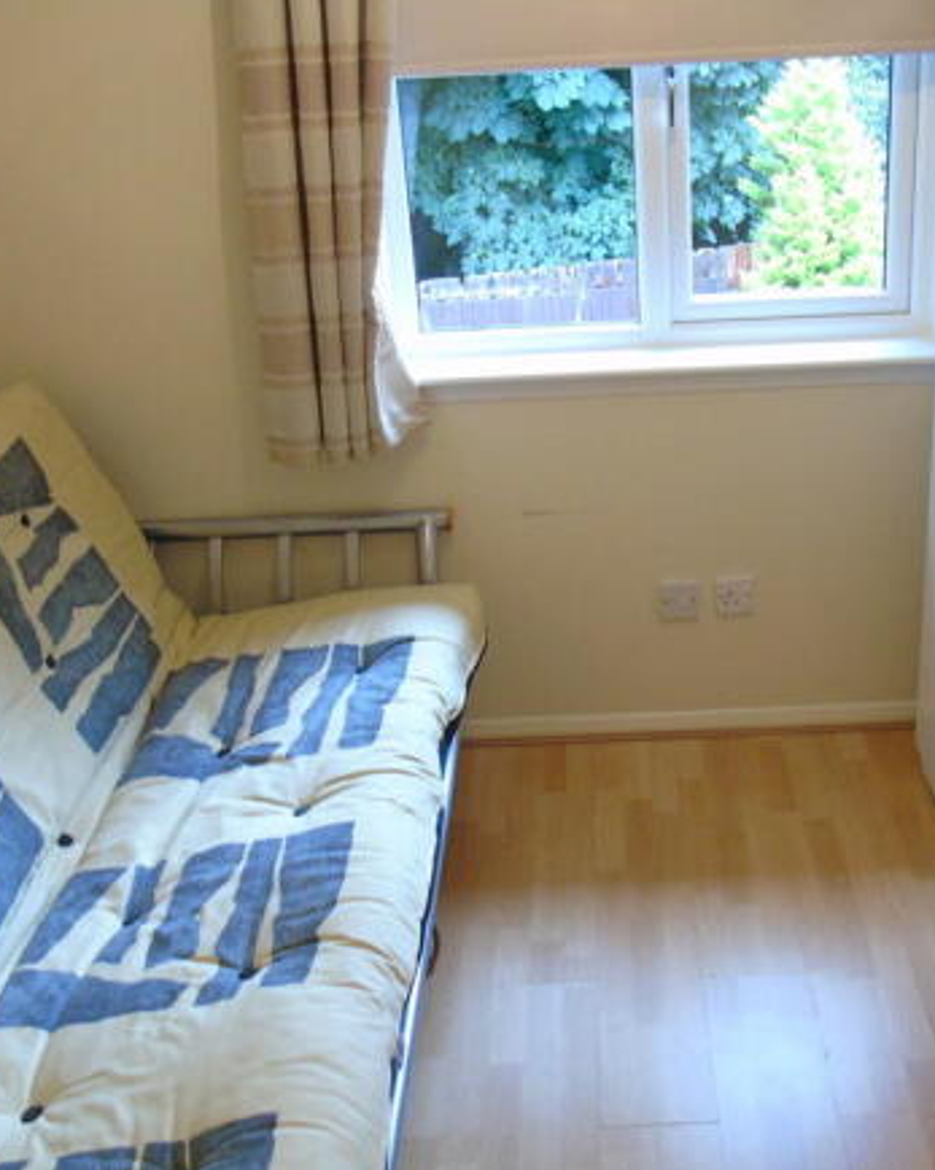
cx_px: 618
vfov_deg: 47.9
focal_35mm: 38
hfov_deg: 38.7
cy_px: 586
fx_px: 1315
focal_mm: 5.2
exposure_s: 1/20
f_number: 3.6
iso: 500
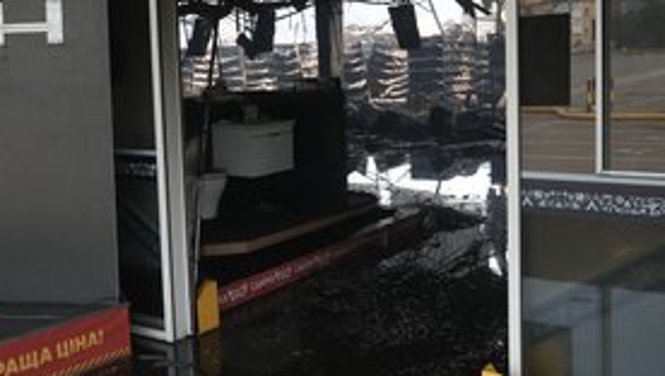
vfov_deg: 25.4
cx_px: 337
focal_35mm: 47
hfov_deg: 43.7
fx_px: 830
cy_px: 129
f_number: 5.6
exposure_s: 1/50
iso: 1000
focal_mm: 31
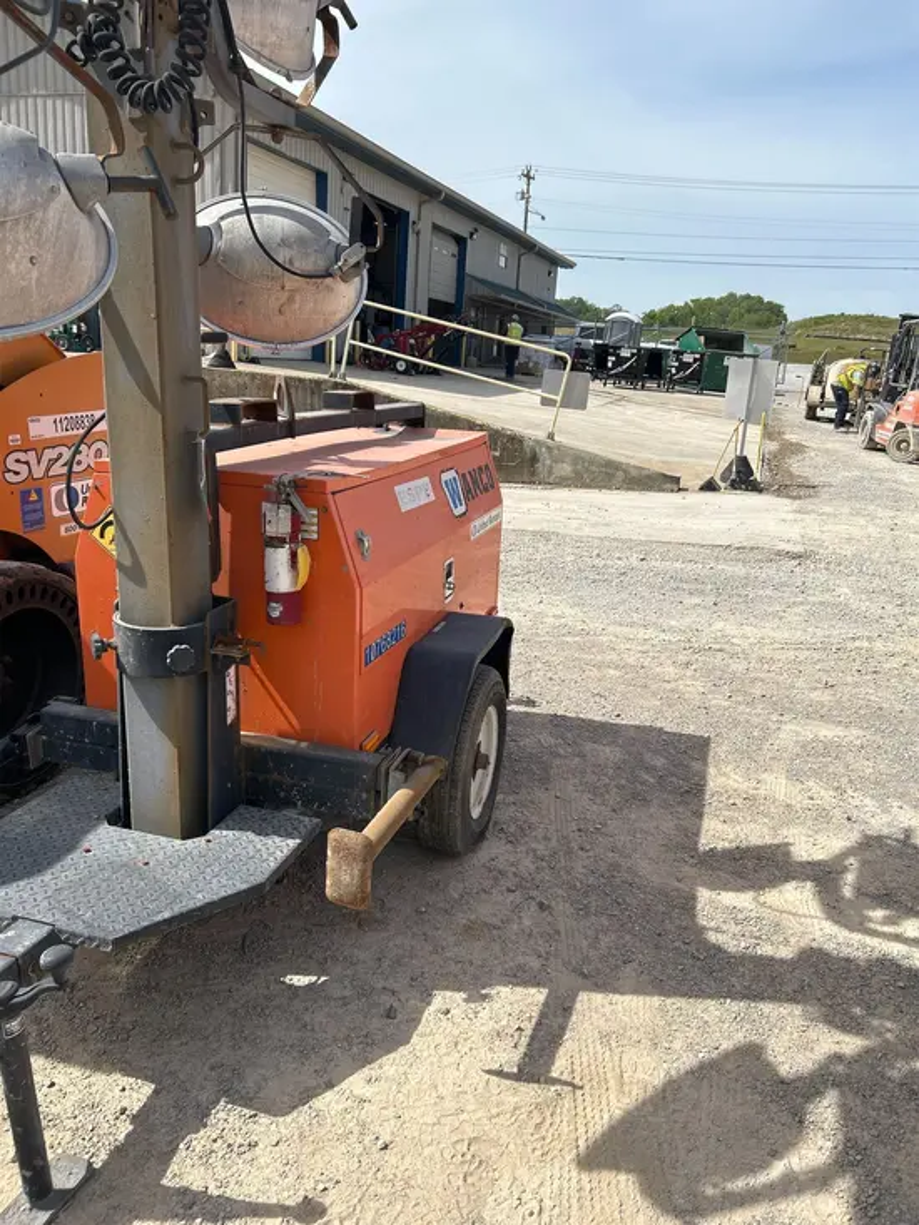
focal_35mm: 26
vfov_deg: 67.3
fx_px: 920
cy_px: 612
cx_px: 460
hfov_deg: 53.1
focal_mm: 5.7
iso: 50
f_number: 1.5
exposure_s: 1/4444
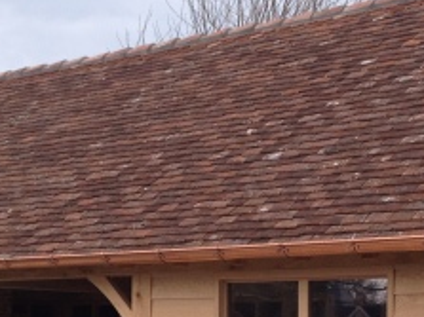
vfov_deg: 15.5
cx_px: 236
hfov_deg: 20.9
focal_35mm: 94
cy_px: 296
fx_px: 1151
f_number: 2.4
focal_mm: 4.28
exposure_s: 1/1008
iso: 50
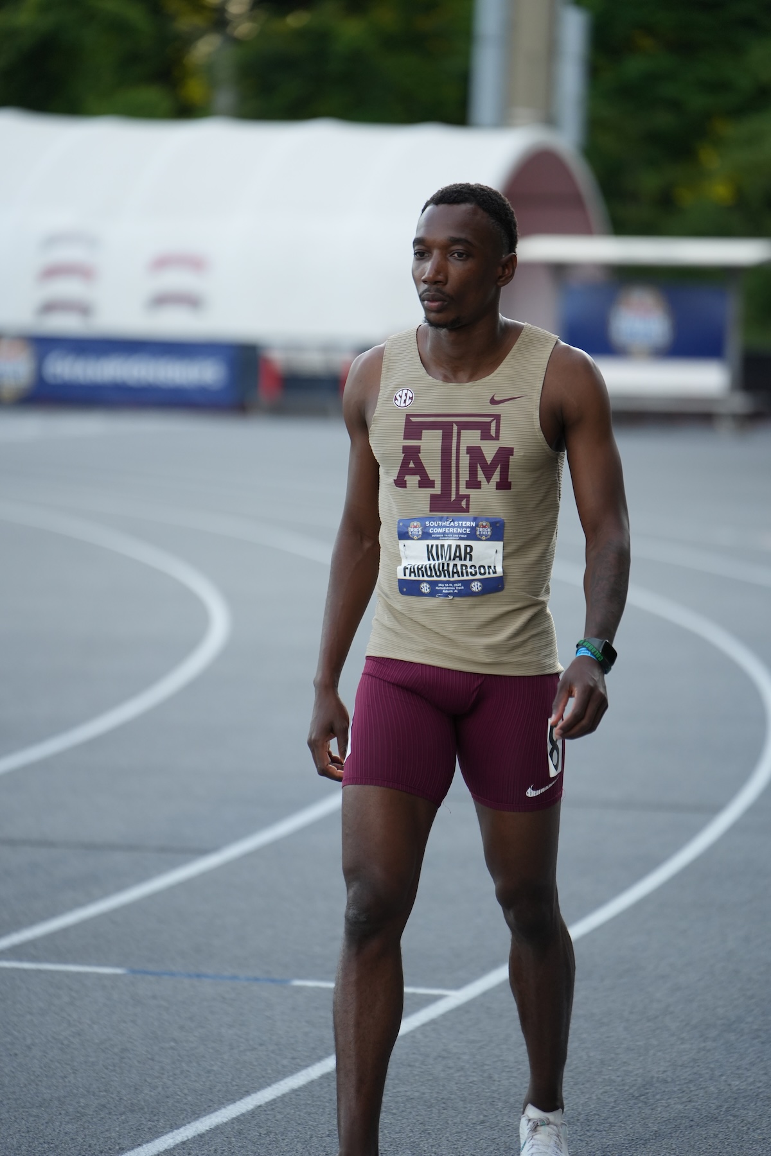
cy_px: 578
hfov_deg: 9.1
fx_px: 4818
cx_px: 386
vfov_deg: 13.7
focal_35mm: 150
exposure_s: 1/1600
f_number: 3.2
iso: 1000
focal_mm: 150
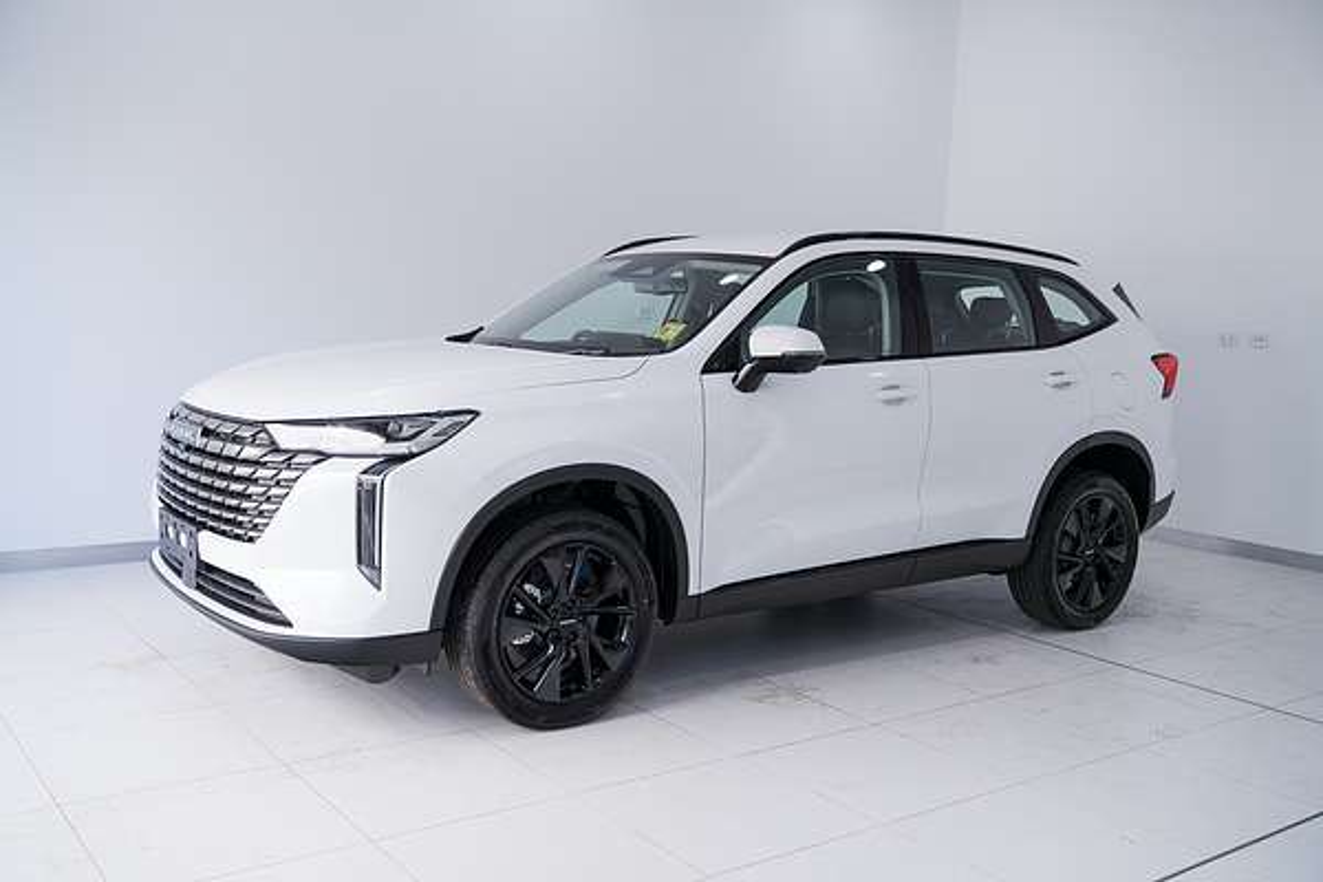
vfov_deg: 38.9
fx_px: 1249
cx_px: 662
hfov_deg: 55.8
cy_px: 441
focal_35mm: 34
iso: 125
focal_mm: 34
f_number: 4
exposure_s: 1/100
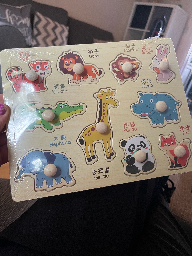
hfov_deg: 53.1
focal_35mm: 26
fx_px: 192
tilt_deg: -21.6
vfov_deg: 67.3
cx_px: 96
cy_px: 128
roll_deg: -17.0
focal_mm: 5.1
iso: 500
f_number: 1.6
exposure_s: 1/47
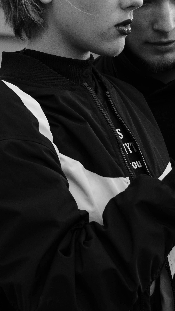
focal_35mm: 155
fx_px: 1279
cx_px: 147
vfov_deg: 13.9
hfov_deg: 7.8
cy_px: 120
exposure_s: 1/320
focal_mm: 55
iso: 250
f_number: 4.5
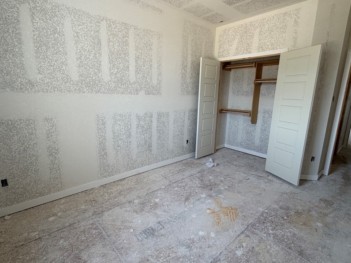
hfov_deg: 87.8
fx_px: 183
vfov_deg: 71.6
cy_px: 129
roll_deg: -1.2
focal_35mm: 18
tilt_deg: -11.6
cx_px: 173
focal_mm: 2.22
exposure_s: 1/121
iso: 160
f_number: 2.2
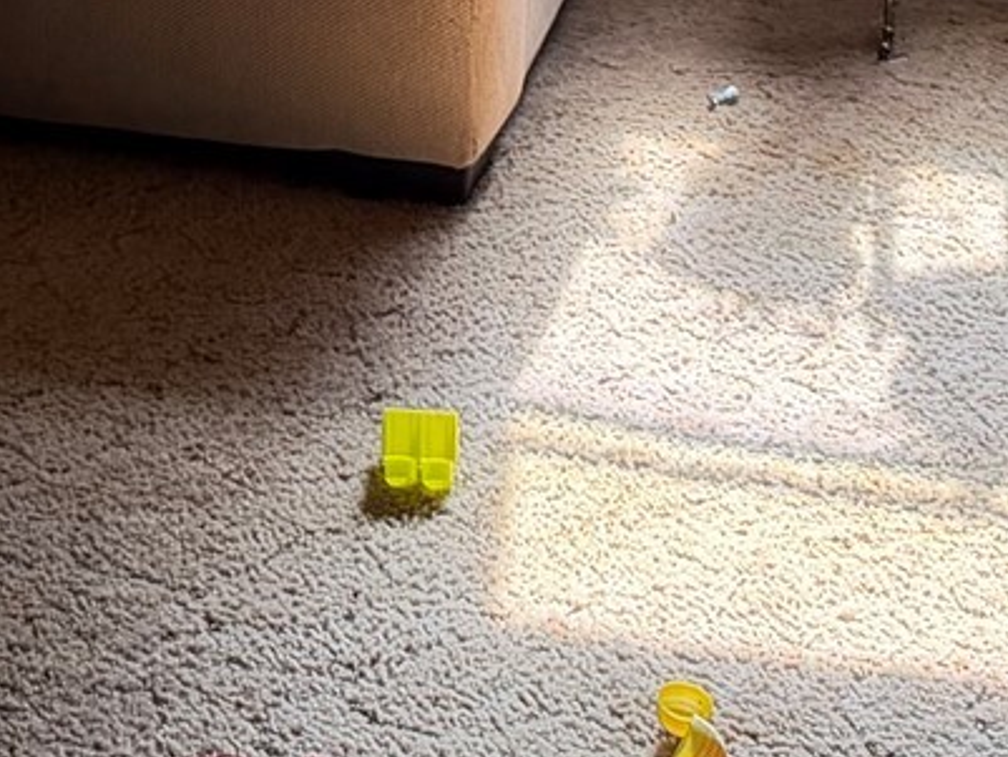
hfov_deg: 17.0
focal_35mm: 115
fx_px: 3350
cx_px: 171
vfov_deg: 11.2
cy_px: -928
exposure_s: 1/130
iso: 200
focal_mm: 6.76
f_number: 1.78
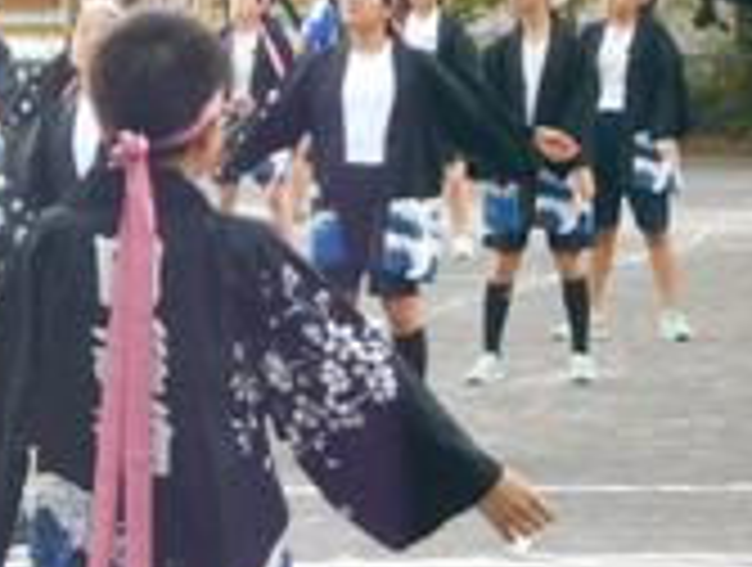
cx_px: 0
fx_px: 5922
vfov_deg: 5.5
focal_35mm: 272
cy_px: 430
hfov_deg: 7.2
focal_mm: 23
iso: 560
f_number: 6.5
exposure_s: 1/250
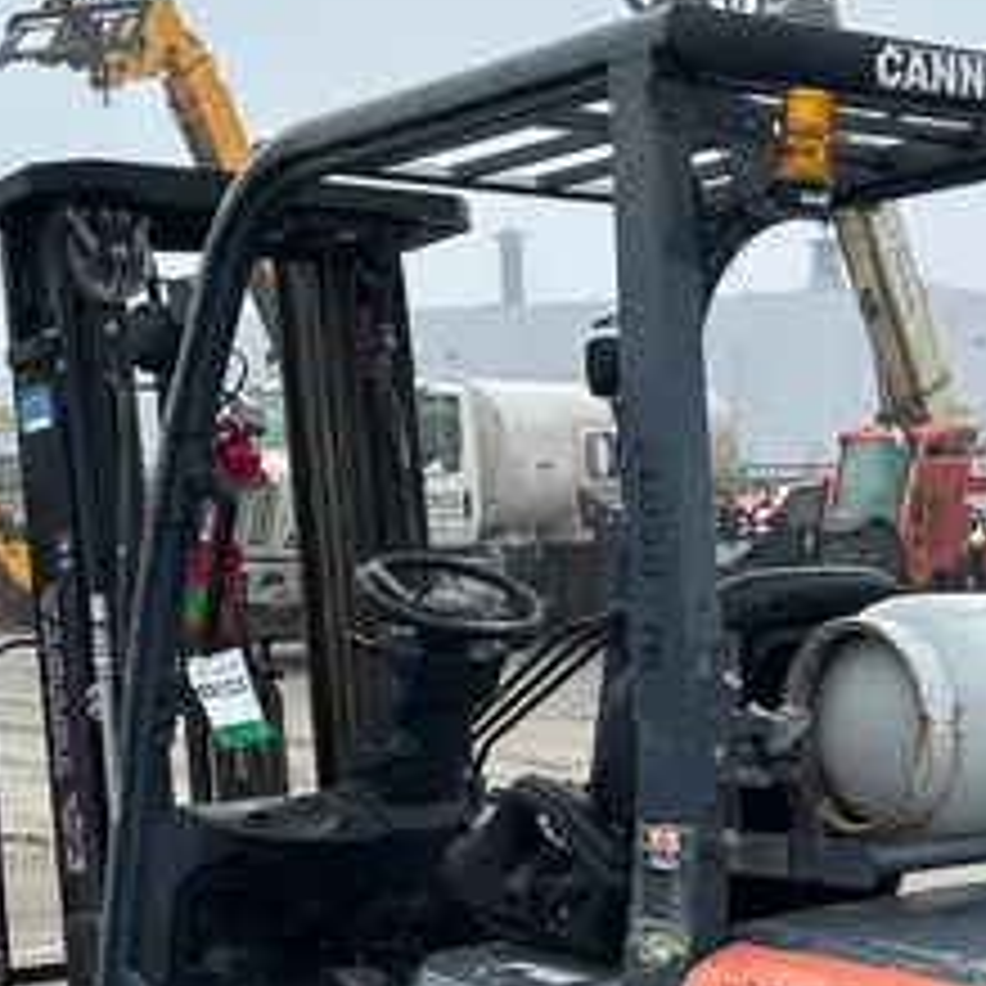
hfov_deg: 22.3
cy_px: 858
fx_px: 2481
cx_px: 729
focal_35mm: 77
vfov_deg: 22.0
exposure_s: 1/1183
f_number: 1.5
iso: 50
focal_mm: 5.7
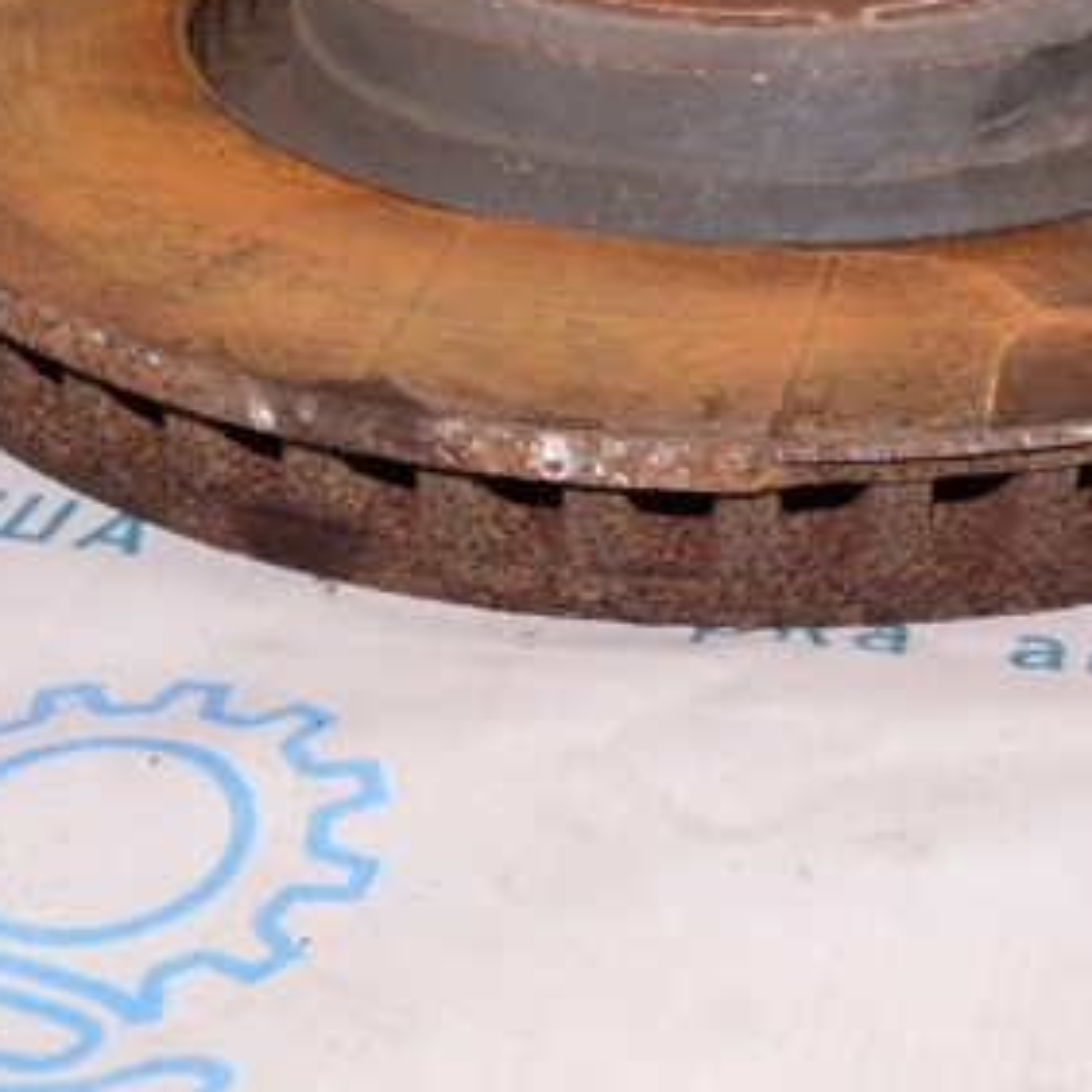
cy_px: 397
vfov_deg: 21.3
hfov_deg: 21.2
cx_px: 844
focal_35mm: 81
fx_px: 2891
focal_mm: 28
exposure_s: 1/200
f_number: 8
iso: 1600
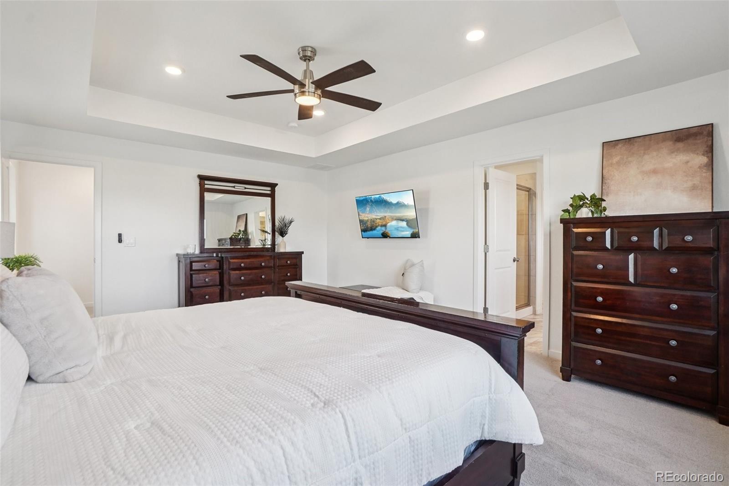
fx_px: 304
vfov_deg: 77.3
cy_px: 243
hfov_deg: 100.4
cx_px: 364
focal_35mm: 15
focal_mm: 10
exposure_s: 1/25
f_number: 9
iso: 400
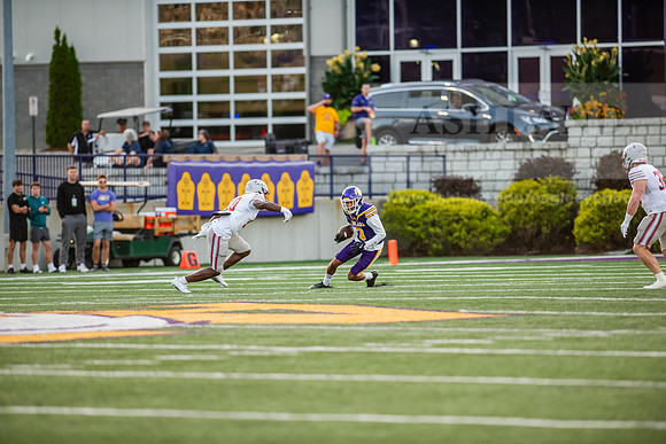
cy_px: 222
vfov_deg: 4.6
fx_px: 5551
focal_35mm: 300
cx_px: 333
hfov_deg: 6.9
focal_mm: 300
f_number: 3.2
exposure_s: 1/1000
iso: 1250
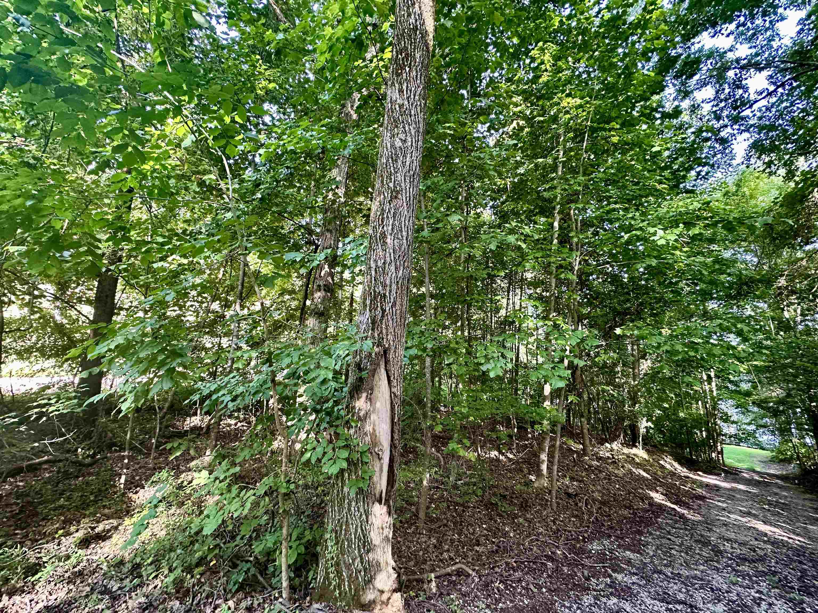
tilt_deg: +8.8
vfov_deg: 85.7
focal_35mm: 14
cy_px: 306
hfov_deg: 102.1
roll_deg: -3.8
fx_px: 331
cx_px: 409
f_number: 2.2
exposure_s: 1/99
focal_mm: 2.22
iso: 200
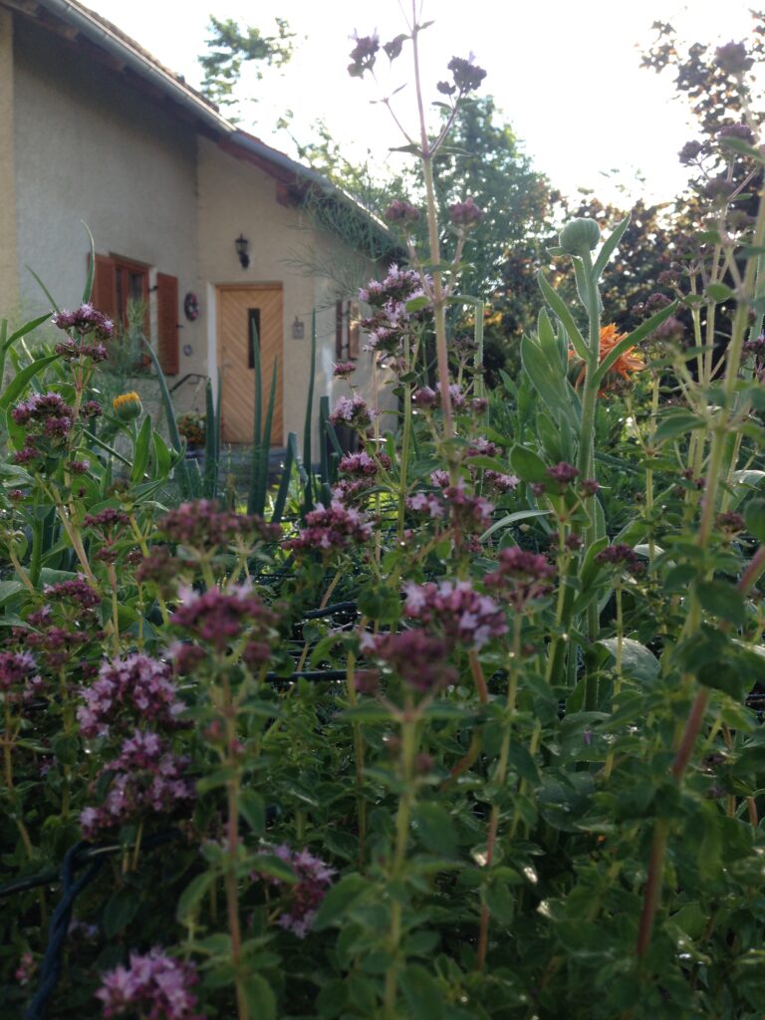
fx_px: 972
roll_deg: +1.8
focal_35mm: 33
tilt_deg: -8.2
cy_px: 510
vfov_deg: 55.4
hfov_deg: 42.9
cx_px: 382
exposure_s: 1/308
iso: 50
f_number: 2.4
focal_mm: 4.12
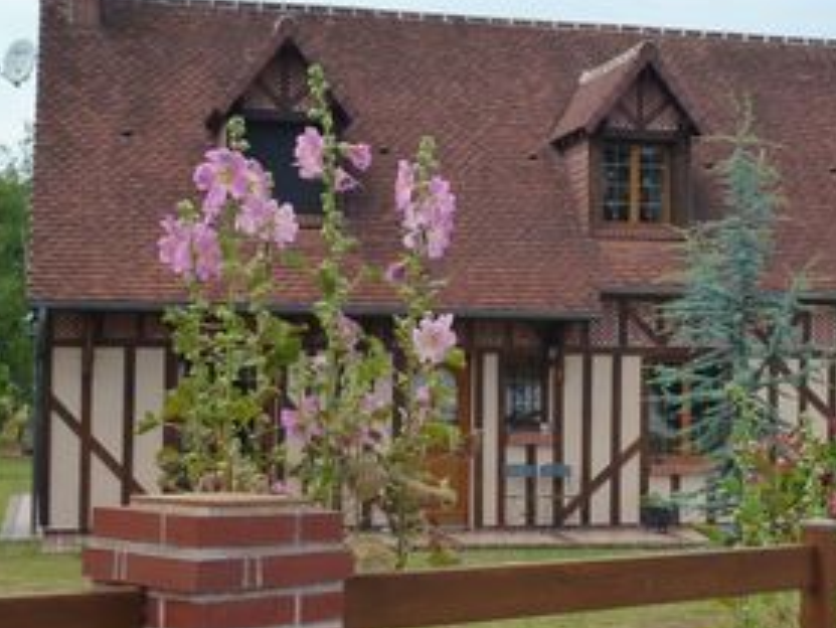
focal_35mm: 78
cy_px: 293
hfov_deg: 24.7
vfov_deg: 18.9
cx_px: 649
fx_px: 1885
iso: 160
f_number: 10
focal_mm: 6.4
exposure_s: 1/80
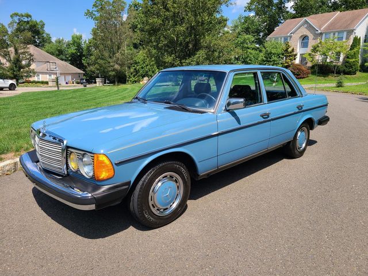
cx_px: 184
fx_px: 276
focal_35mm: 26
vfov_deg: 53.1
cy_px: 138
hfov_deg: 67.3
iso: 40
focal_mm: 5.4
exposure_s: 1/1610
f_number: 1.8
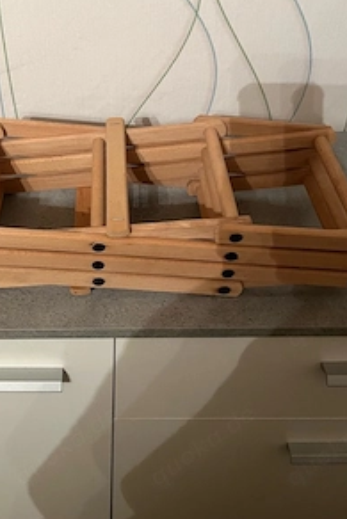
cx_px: 105
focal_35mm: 37
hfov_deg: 35.5
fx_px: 534
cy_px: 188
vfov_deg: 51.2
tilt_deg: -38.0
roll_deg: +1.4
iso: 400
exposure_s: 1/50
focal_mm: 5.1
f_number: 1.6
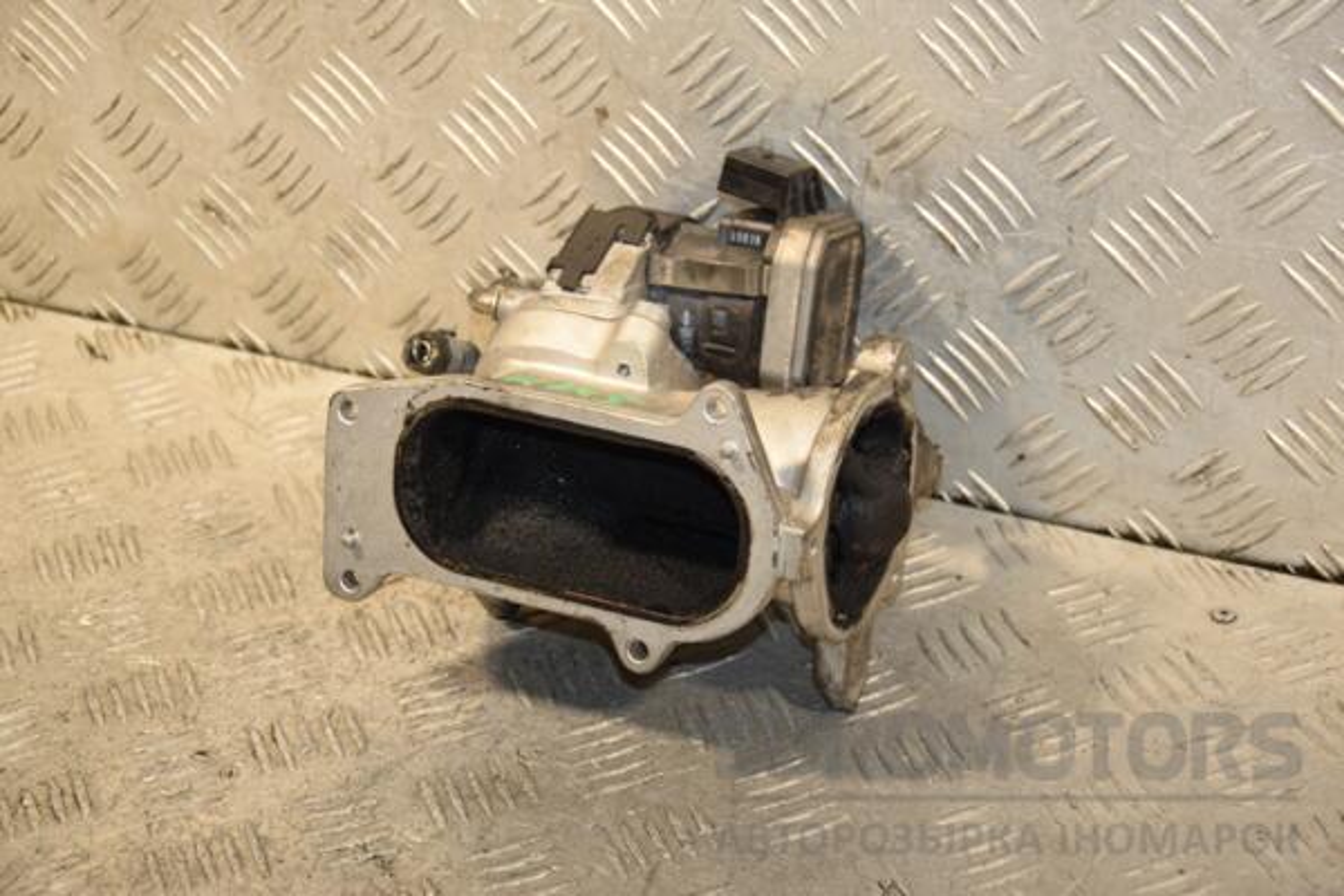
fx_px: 2800
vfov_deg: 18.2
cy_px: 448
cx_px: 672
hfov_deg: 27.0
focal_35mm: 75
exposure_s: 1/160
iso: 800
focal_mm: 50
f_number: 5
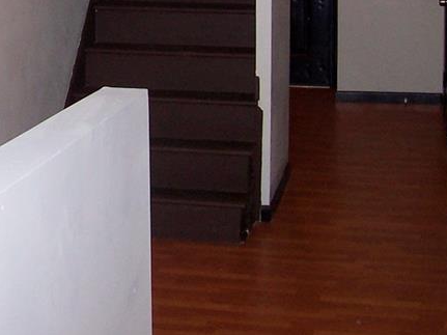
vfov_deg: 16.4
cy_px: -2
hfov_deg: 21.7
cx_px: 31
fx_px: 1136
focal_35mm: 88
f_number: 2.8
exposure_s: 1/60
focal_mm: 5.6
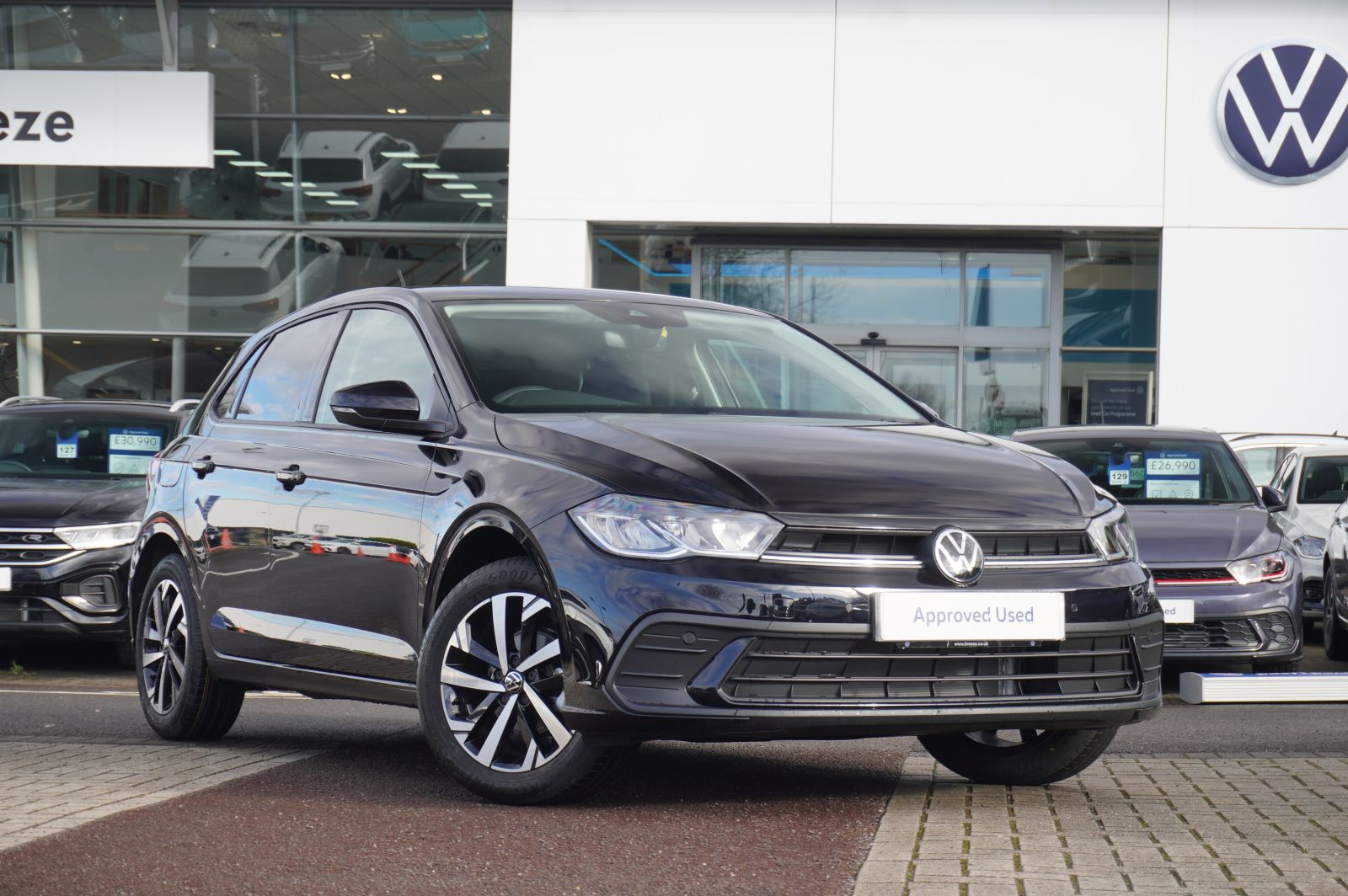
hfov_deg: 27.5
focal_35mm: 74
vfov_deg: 18.5
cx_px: 674
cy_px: 448
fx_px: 2750
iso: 100
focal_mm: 49
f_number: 5.6
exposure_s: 1/80
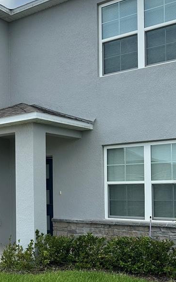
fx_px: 399
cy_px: 181
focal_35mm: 52
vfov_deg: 38.6
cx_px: -9
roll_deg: -0.2
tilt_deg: +1.1
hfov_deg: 23.6
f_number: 1.78
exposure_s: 1/2353
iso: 80
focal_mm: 6.86
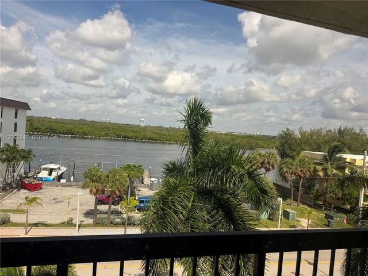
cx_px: 184
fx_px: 255
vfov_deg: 56.8
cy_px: 138
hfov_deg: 71.6
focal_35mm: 24
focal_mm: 6.76
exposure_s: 1/3597
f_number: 1.78
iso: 80
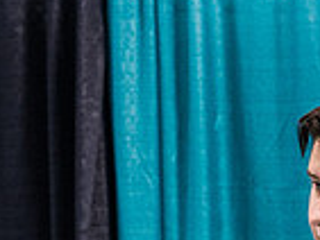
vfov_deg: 5.3
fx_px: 2554
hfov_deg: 7.2
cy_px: 425
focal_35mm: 276
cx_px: 95
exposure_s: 1/100
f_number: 3.5
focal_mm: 70
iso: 3200
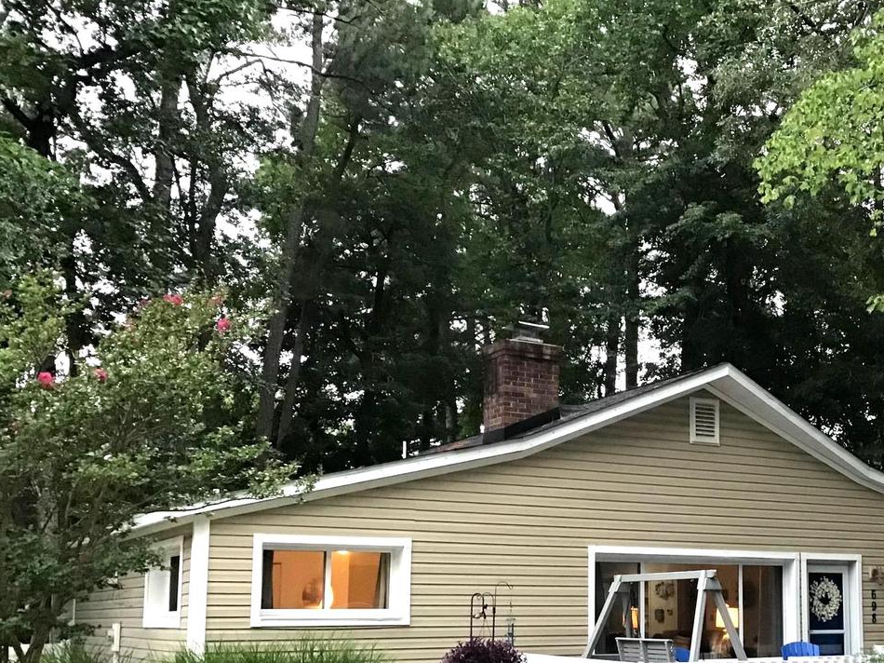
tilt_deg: +5.7
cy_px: 468
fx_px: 1200
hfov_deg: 39.6
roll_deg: +0.7
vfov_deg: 30.5
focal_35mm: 47
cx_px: 637
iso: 125
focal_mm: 3.3
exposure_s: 1/30
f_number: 2.4
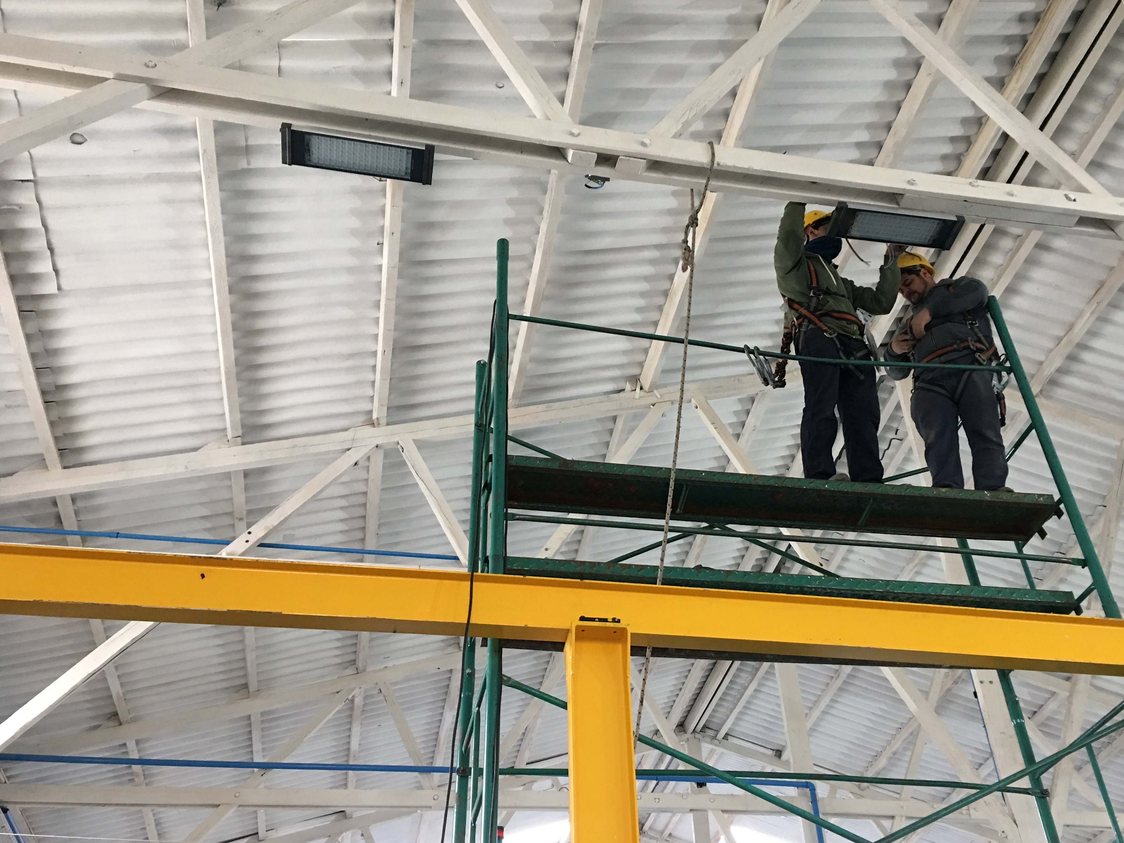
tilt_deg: +39.1
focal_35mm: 35
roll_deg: +4.9
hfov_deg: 52.3
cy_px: 438
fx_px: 1137
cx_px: 661
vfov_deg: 40.7
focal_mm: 4.15
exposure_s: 1/17
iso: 80
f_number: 2.2
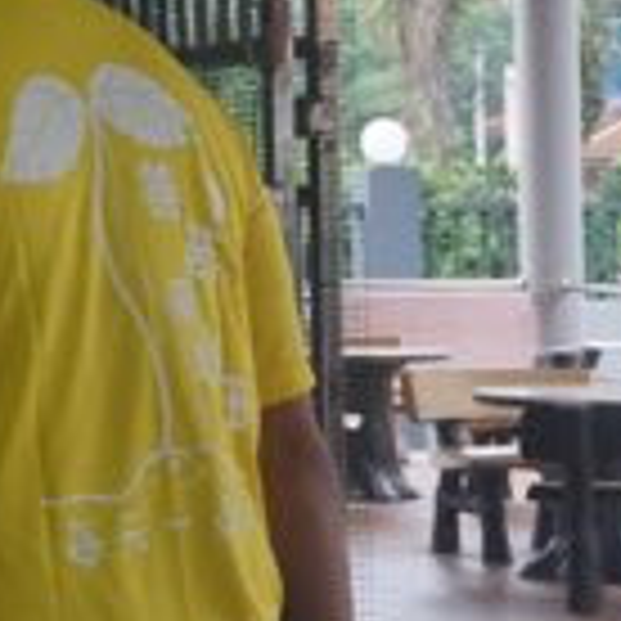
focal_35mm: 155
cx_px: -176
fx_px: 3156
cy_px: -45
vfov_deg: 11.1
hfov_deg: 11.0
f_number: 14
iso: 3200
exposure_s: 1/125
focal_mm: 35
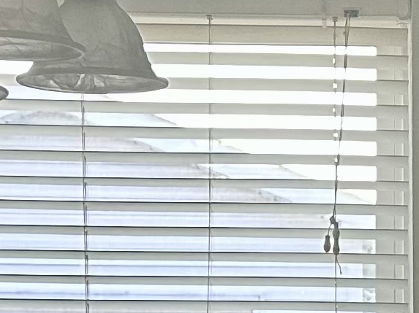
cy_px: 524
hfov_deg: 11.6
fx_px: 2044
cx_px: 425
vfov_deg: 8.5
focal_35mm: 169
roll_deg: -0.6
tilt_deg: -4.7
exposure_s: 1/120
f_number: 1.78
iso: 200
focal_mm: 6.86
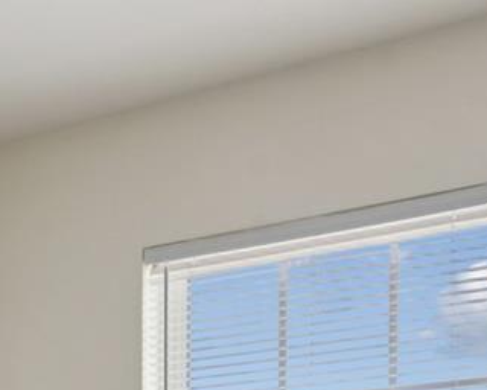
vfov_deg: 14.2
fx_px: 1427
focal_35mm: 99
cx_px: -2
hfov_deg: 18.8
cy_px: 648
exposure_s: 1/6
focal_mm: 16.5
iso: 100
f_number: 13
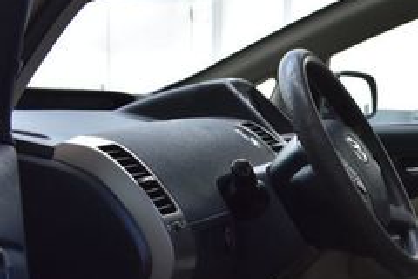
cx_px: 516
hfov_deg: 23.0
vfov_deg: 16.7
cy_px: 282
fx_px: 929
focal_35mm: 80
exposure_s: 1/125
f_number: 9
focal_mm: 20
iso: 400
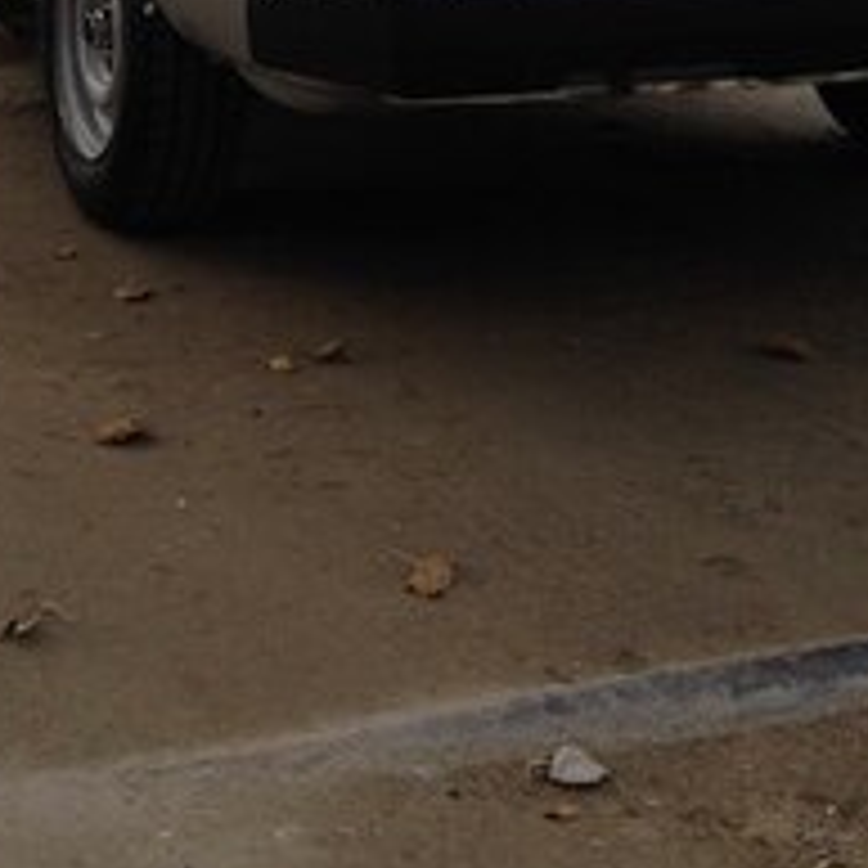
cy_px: -63
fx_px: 2128
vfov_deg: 21.9
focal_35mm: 75
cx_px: 193
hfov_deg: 22.8
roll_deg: +0.9
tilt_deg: -2.3
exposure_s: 1/120
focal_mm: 4.12
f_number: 2.4
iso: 50
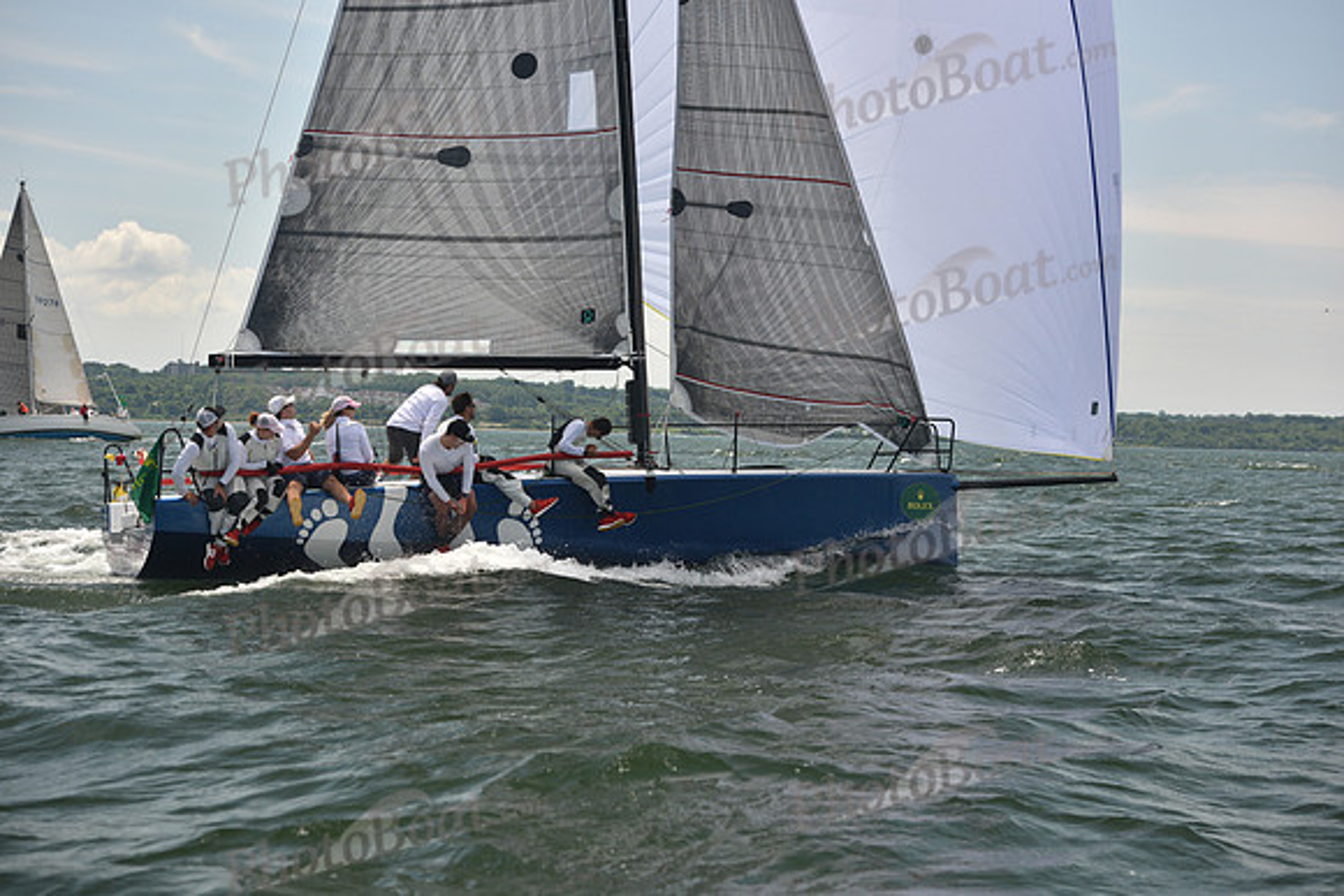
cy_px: 448
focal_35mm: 70
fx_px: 2614
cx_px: 672
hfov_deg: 28.8
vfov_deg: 19.5
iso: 320
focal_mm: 70
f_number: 5
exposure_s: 1/1250
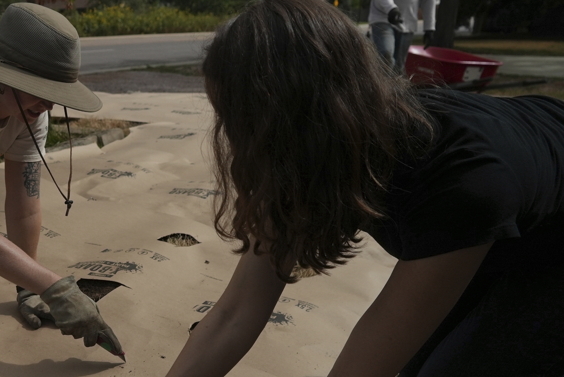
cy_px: 251
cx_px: 146
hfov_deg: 45.8
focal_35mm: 41
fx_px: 643
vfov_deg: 32.4
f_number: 5
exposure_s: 1/1250
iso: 640
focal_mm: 24
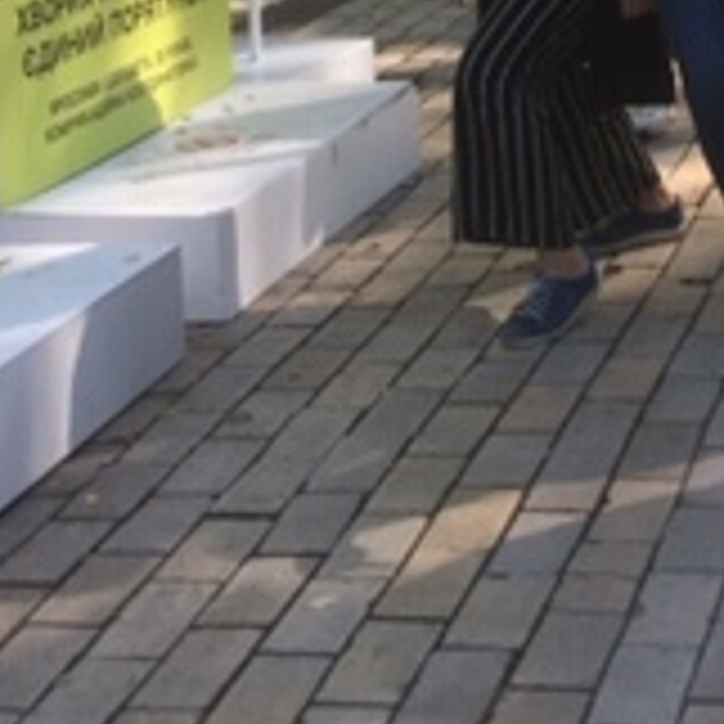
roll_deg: +1.1
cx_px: 805
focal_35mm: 102
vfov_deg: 16.0
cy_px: -261
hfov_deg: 16.5
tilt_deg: -4.5
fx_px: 2414
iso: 32
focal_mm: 4.15
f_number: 2.2
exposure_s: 1/230
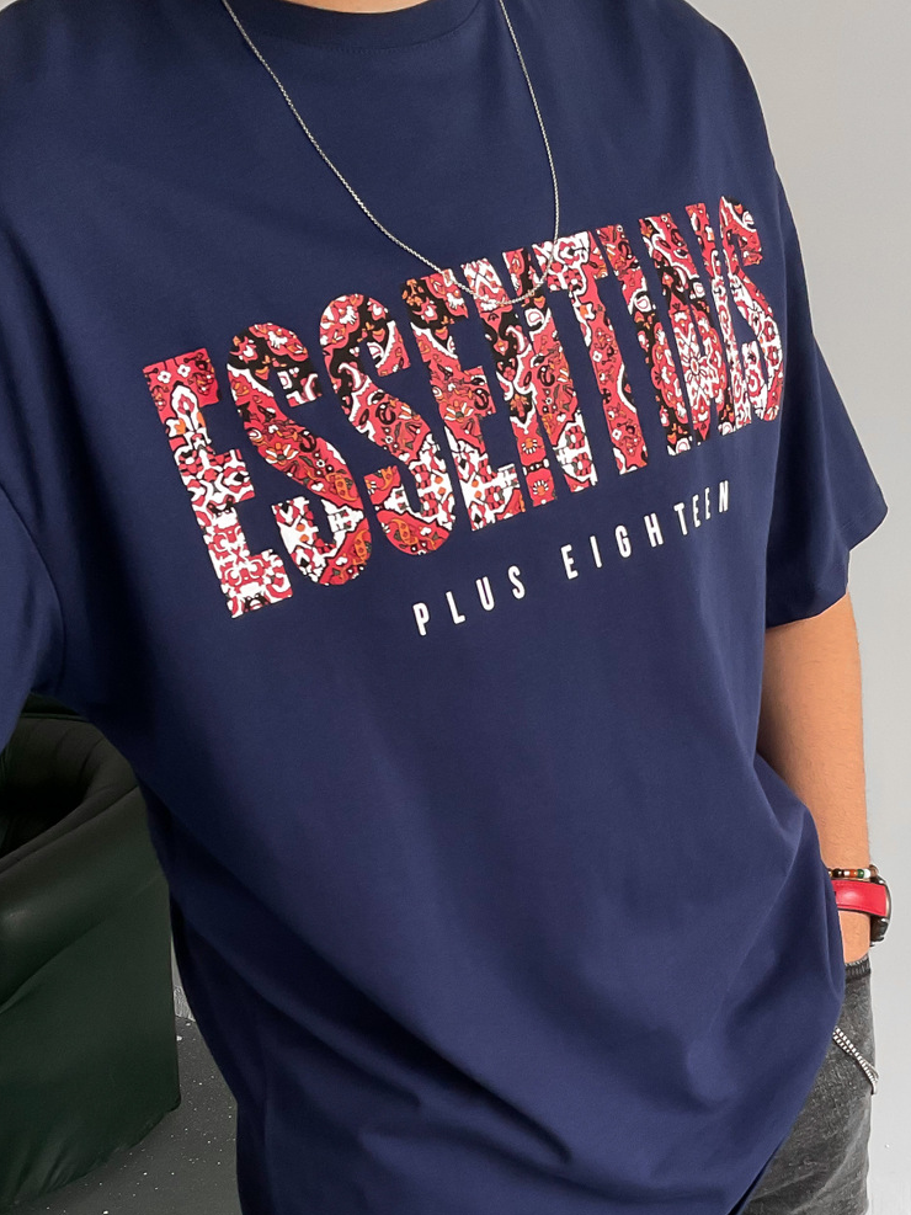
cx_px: 559
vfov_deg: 39.5
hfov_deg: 30.8
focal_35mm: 47
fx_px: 1650
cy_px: 886
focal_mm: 3
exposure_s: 1/120
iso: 50
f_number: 1.8
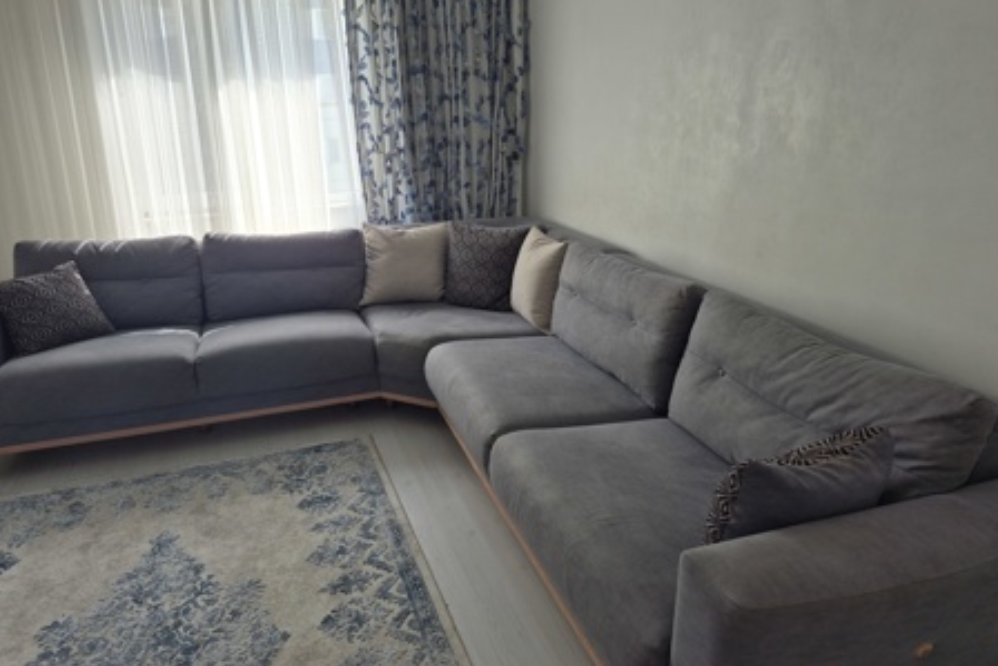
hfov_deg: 71.5
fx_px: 693
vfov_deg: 51.2
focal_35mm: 25
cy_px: 295
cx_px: 495
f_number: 1.8
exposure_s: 1/180
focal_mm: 5.4
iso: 40
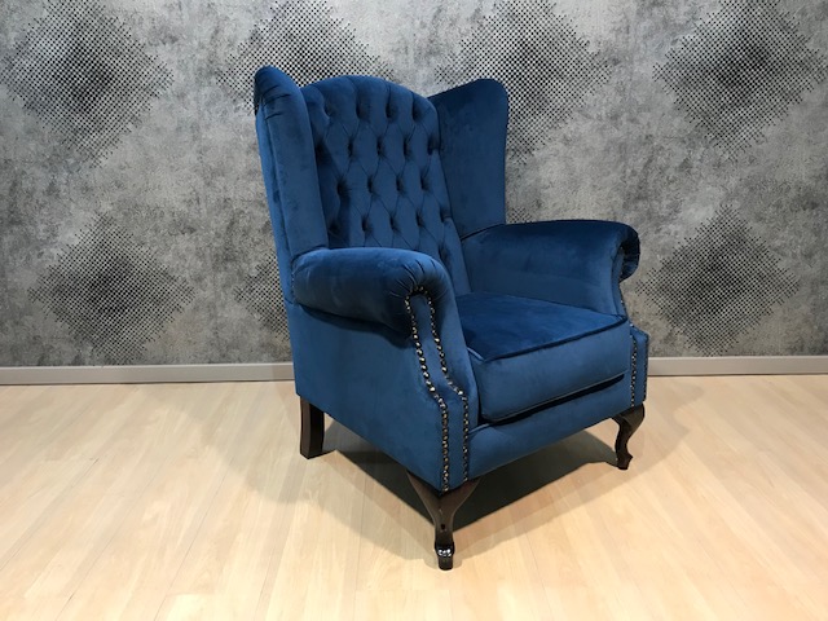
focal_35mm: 28
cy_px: 310
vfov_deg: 49.7
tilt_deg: -14.6
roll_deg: +1.0
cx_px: 414
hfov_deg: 63.4
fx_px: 670
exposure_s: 1/17
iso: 64
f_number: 1.8
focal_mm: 3.99
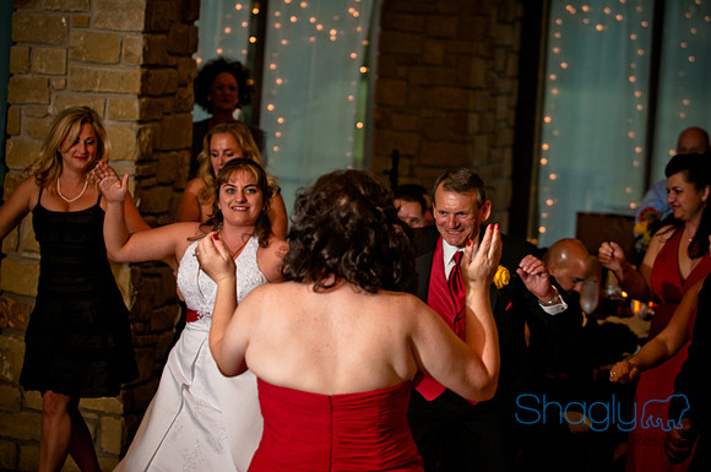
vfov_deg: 11.4
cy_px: 236
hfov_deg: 17.1
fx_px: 2367
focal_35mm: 120
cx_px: 356
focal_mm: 80
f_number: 2.8
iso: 400
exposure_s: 1/200
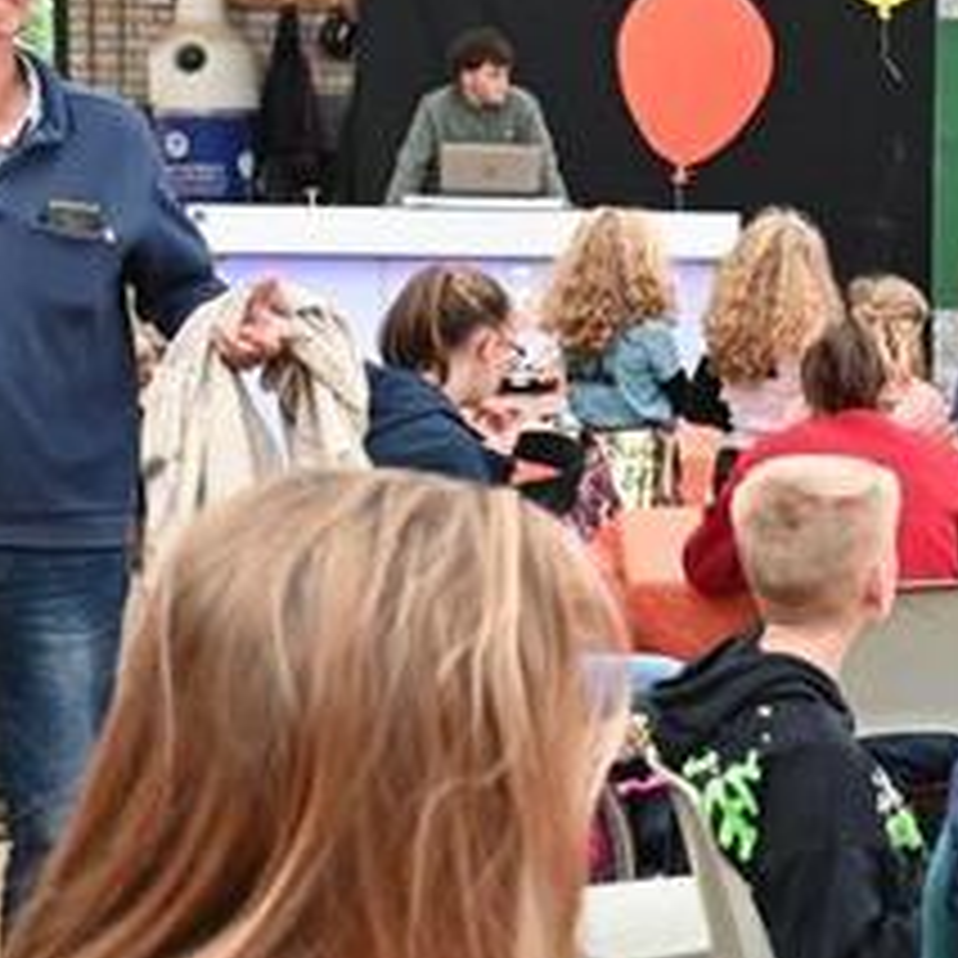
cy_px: 497
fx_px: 2975
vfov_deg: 18.3
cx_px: 1633
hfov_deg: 16.0
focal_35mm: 95
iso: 640
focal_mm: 24
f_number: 4
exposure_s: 1/60
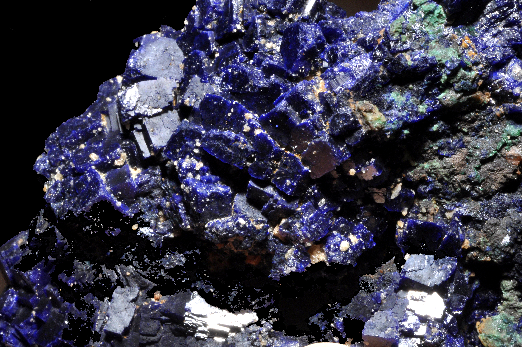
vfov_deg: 15.2
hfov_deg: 22.6
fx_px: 1303
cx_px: 261
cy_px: 174
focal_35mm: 90
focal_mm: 60
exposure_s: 1/60
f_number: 51
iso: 400
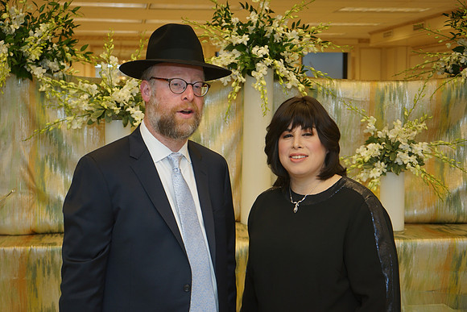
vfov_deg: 24.6
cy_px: 156
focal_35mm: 55
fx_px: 714
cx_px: 234
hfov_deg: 36.2
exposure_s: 1/100
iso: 400
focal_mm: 55
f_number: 5.6
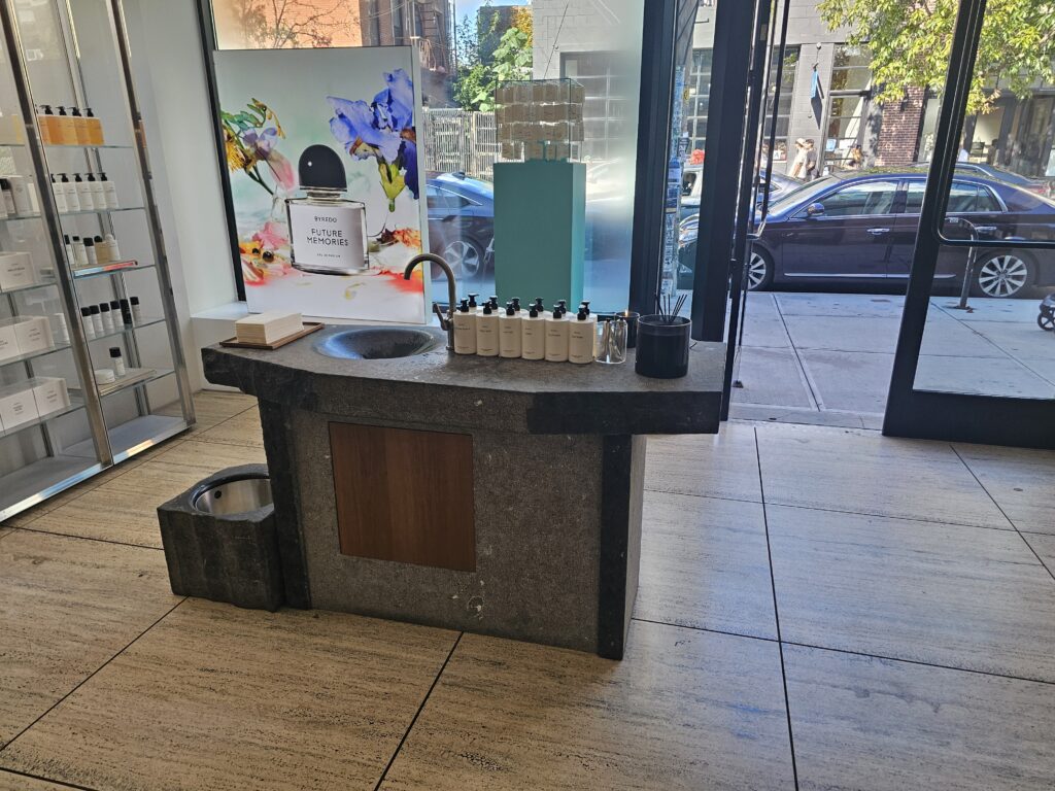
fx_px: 701
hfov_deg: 73.9
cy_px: 396
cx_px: 528
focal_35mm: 23
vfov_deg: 58.9
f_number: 1.7
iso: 64
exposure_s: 1/207
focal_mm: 6.3
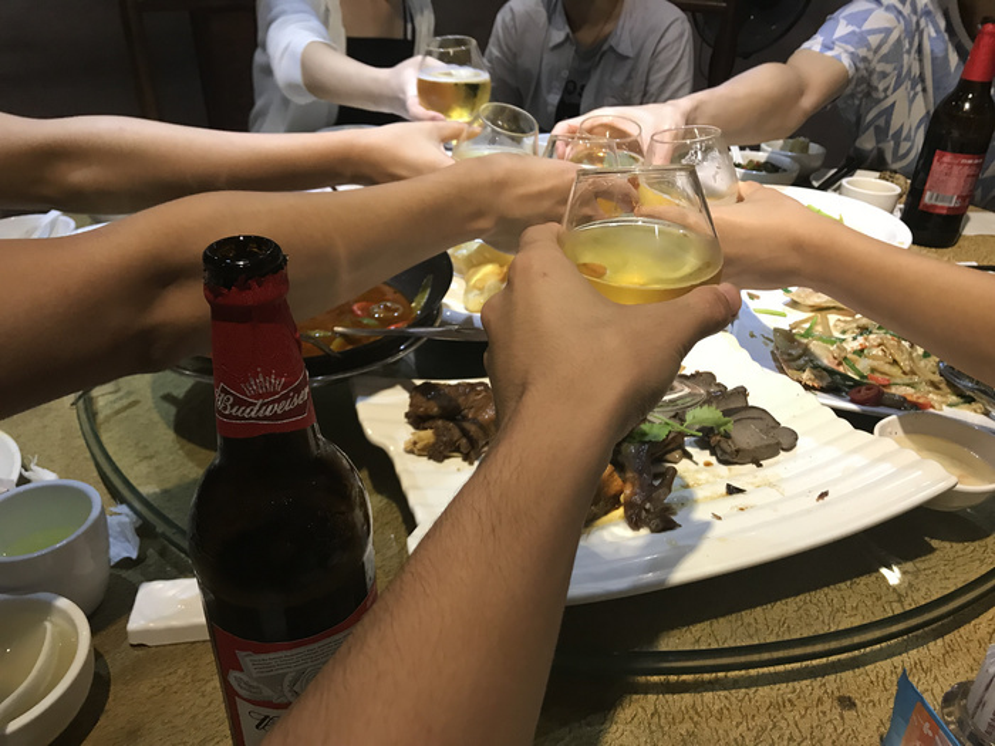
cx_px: 498
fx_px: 805
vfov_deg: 49.7
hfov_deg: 63.4
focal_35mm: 28
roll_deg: -2.6
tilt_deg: -31.6
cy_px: 373
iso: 64
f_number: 1.8
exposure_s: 1/17
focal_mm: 3.99
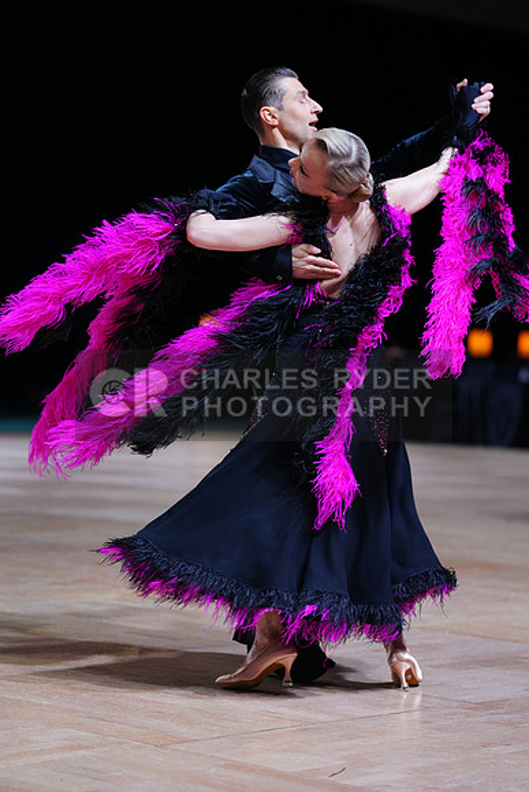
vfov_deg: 19.5
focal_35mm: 105
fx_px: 2313
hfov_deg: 13.0
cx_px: 264
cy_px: 396
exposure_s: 1/500
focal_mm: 105
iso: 640
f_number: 2.8
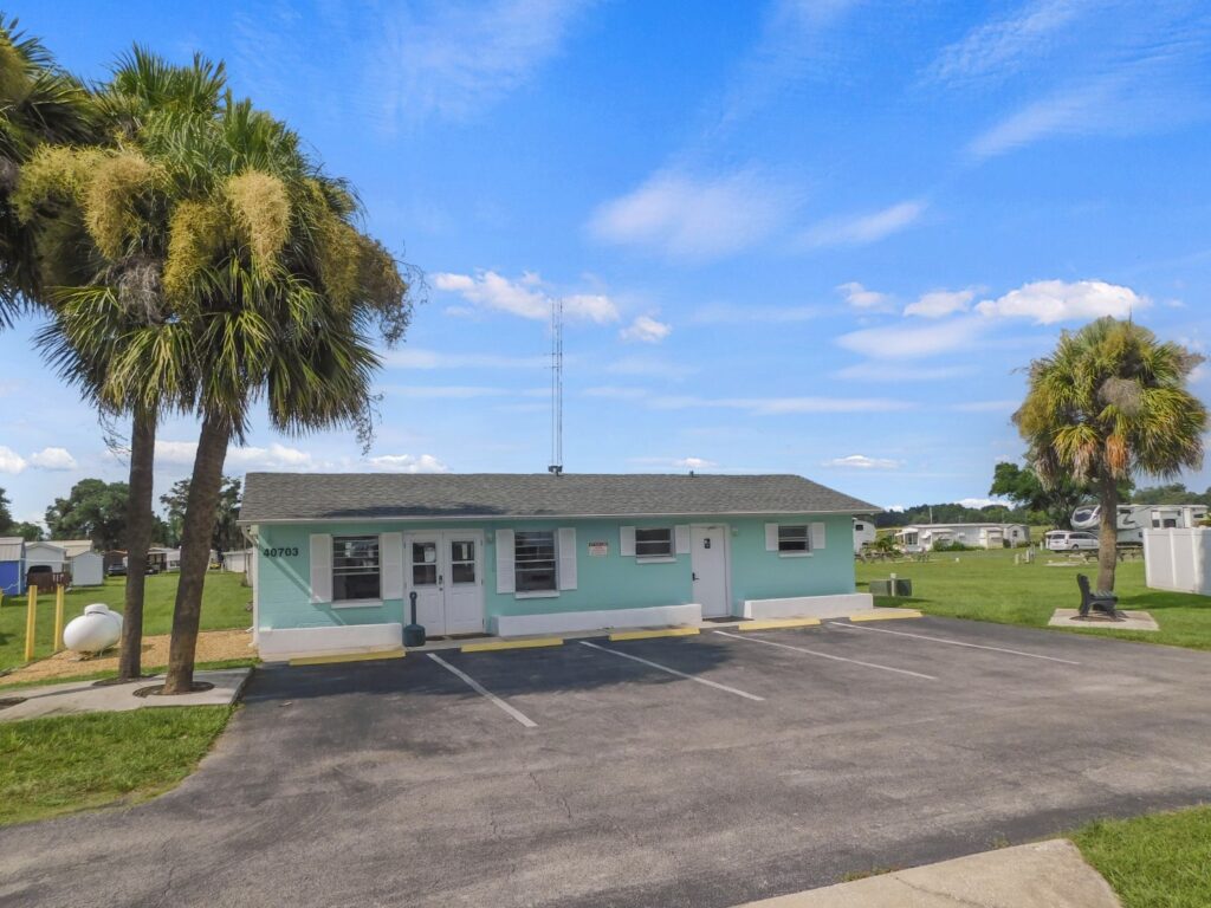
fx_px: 805
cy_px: 454
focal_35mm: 23
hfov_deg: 73.9
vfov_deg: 58.9
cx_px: 606
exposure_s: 1/800
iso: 125
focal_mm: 4
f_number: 6
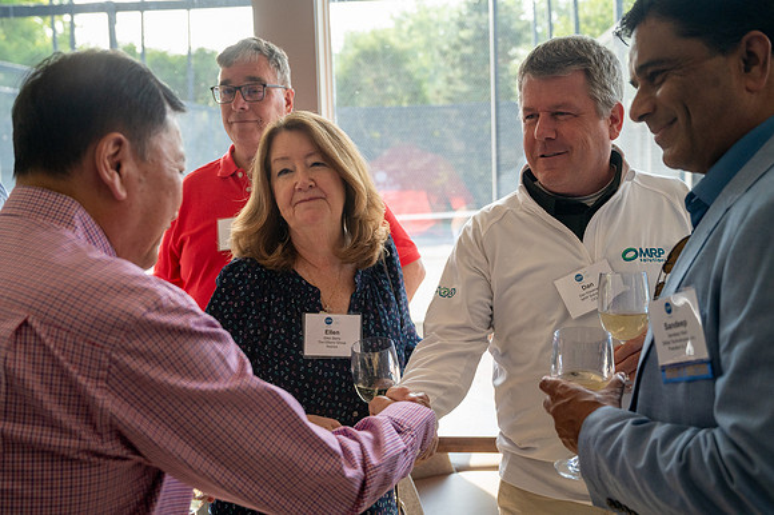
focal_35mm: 39
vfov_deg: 34.2
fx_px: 838
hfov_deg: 49.6
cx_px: 387
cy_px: 258
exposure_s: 1/1000
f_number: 4
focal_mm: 39
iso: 1600
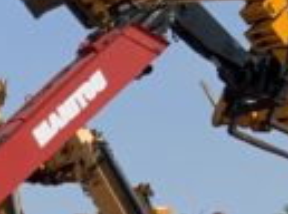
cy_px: 499
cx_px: -547
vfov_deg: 6.1
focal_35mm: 231
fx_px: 1917
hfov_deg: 7.6
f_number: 1.8
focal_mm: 3
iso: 16
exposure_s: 1/1912
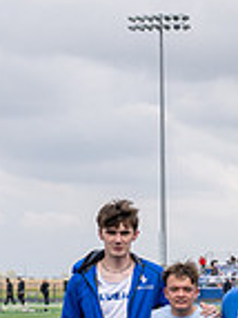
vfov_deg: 15.6
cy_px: 309
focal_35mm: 124
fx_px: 1138
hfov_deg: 10.4
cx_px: 561
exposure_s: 1/500
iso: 200
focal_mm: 24
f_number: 5.6
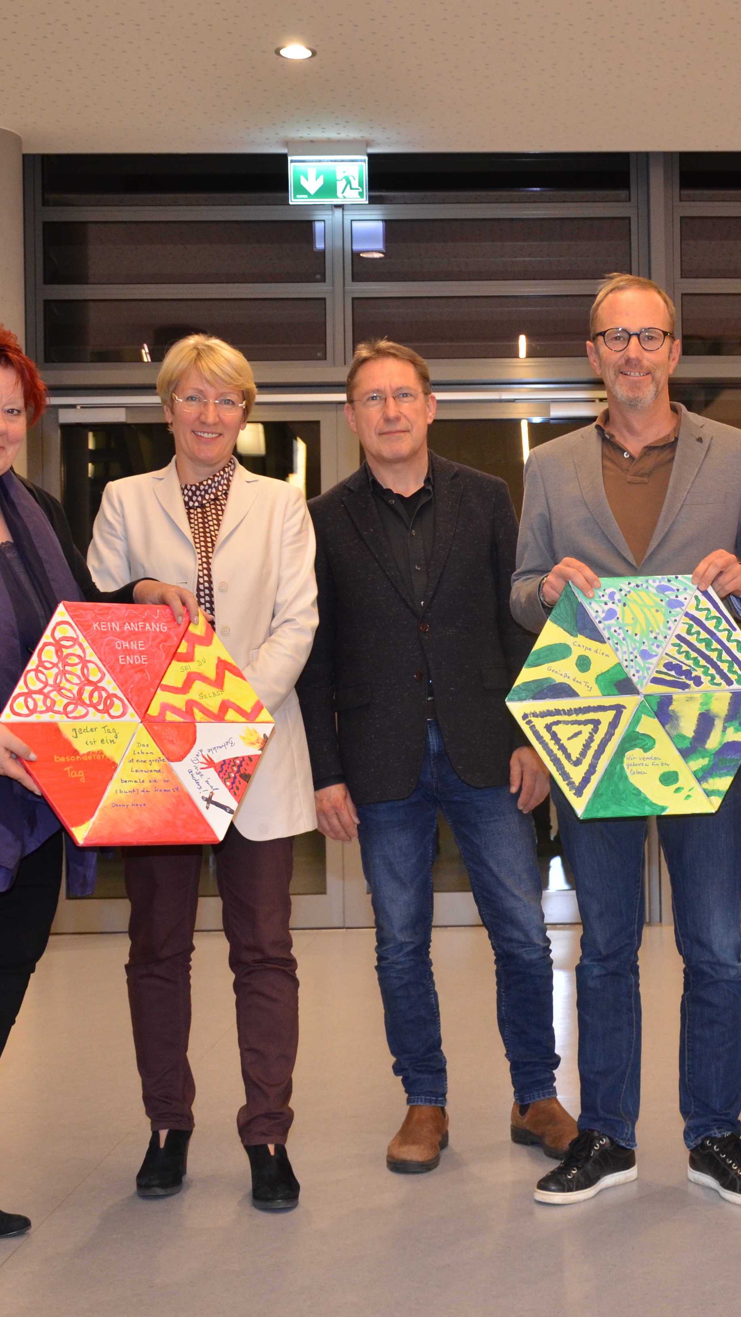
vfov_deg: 36.6
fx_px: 1991
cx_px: 615
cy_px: 659
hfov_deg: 20.8
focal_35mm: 57
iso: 800
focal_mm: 24
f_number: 4
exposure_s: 1/60
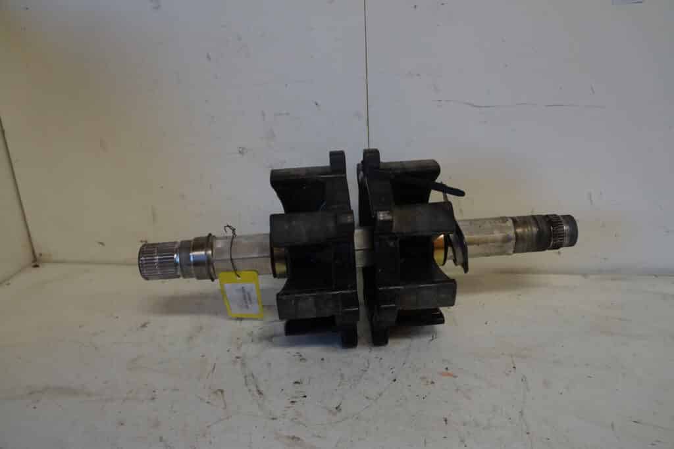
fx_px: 506
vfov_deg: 47.9
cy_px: 224
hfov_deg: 67.4
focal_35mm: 27
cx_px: 337
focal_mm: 18
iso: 800
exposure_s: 1/60
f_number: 5
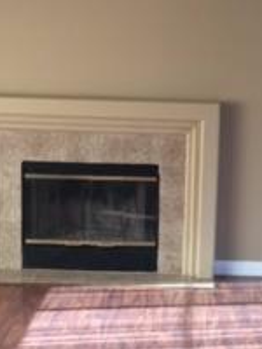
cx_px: 190
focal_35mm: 93
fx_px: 939
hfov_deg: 15.8
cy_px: 246
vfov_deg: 21.0
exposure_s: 1/30
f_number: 2.2
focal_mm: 4.15
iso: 100
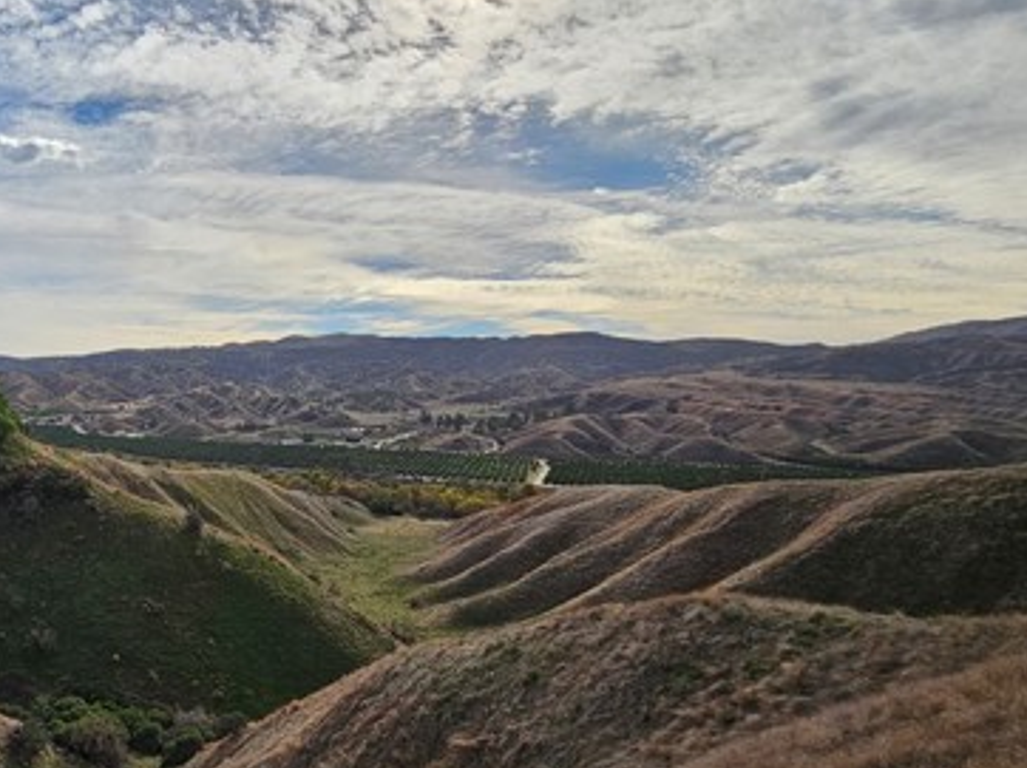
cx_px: 167
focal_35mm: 23
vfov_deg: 57.0
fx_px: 682
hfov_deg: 65.4
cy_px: 536
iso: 50
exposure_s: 1/3512
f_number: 2.2
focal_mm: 2.2
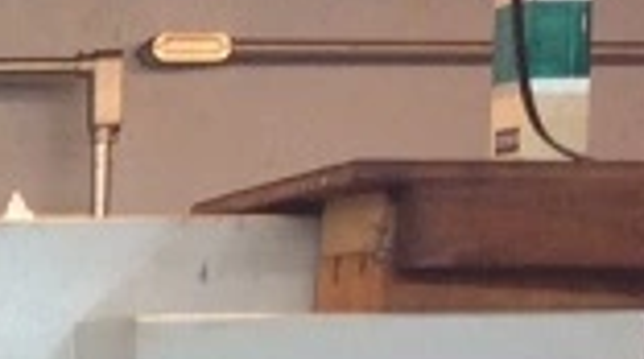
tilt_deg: -9.3
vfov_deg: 6.4
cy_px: 877
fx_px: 3050
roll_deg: +1.7
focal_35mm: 179
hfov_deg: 10.9
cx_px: -665
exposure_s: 1/30
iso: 40
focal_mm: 3.3
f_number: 2.4
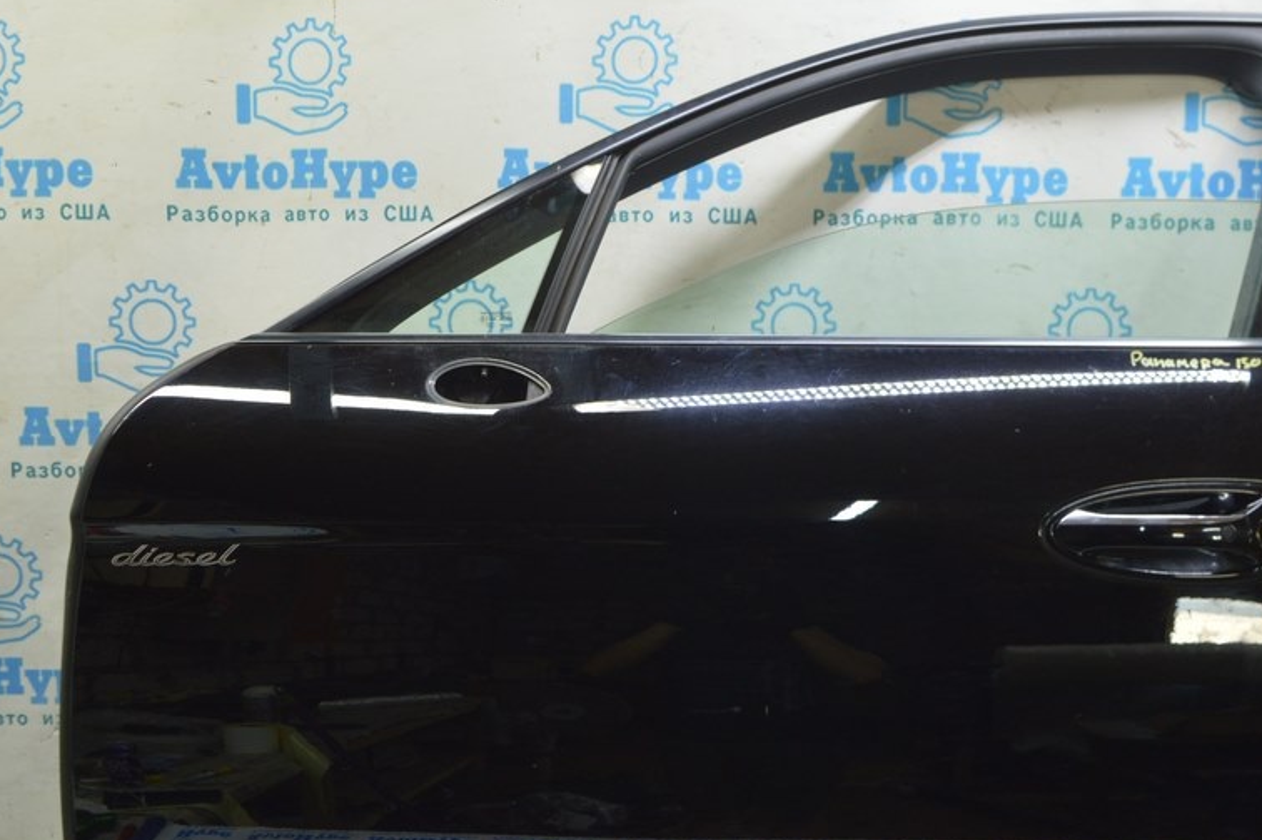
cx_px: 668
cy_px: 550
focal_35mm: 43
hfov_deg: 45.7
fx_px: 1495
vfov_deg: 31.2
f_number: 5.6
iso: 400
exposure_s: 1/20
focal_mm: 21
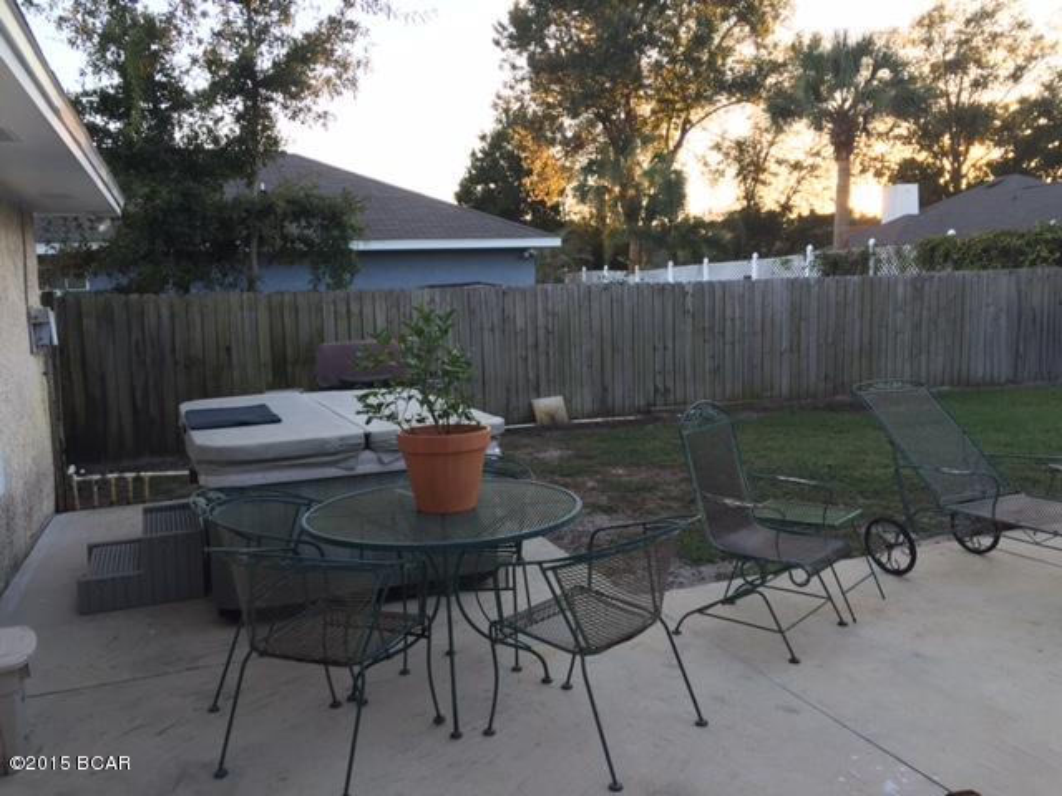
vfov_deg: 48.2
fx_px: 890
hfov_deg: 61.7
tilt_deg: -4.7
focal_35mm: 29
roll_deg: +1.8
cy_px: 398
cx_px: 531
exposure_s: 1/120
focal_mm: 4.15
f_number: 2.2
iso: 50
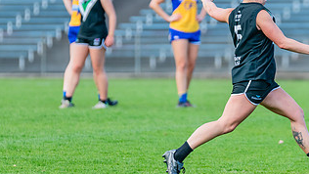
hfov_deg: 3.5
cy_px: 70
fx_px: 4991
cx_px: 271
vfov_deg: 2.0
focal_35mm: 609
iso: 800
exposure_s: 1/1600
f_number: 4.5
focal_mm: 310
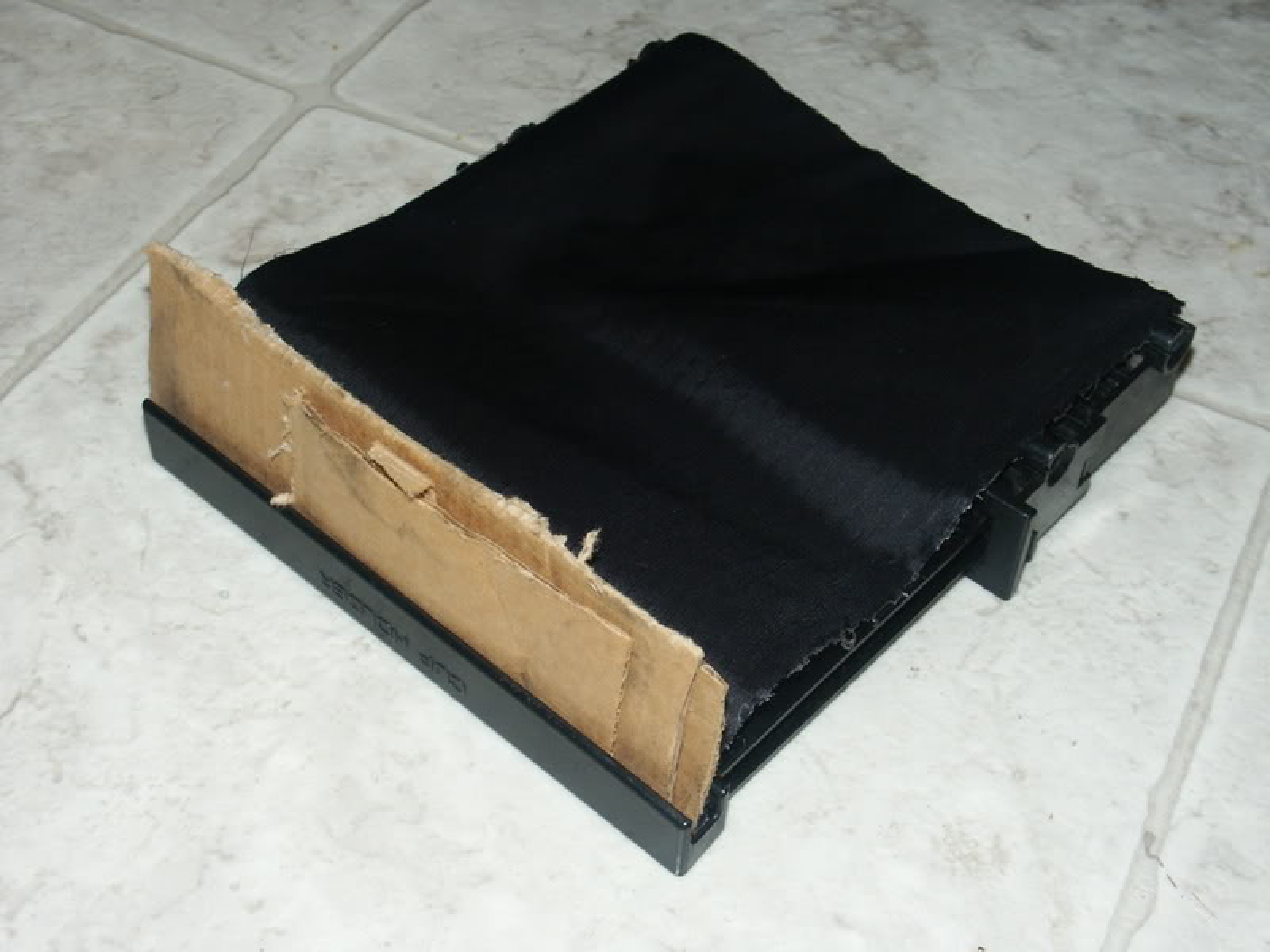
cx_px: 635
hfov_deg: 35.5
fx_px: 1981
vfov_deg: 27.0
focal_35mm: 54
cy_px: 476
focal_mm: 14.09
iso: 200
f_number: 5.6
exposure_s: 1/45
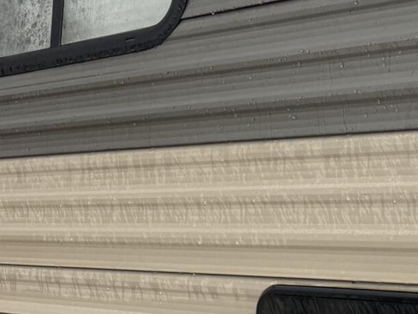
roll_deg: -1.2
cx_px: -338
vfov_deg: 12.6
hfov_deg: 14.7
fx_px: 1414
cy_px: 296
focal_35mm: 117
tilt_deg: -1.5
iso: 80
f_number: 1.78
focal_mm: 6.76
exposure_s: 1/499
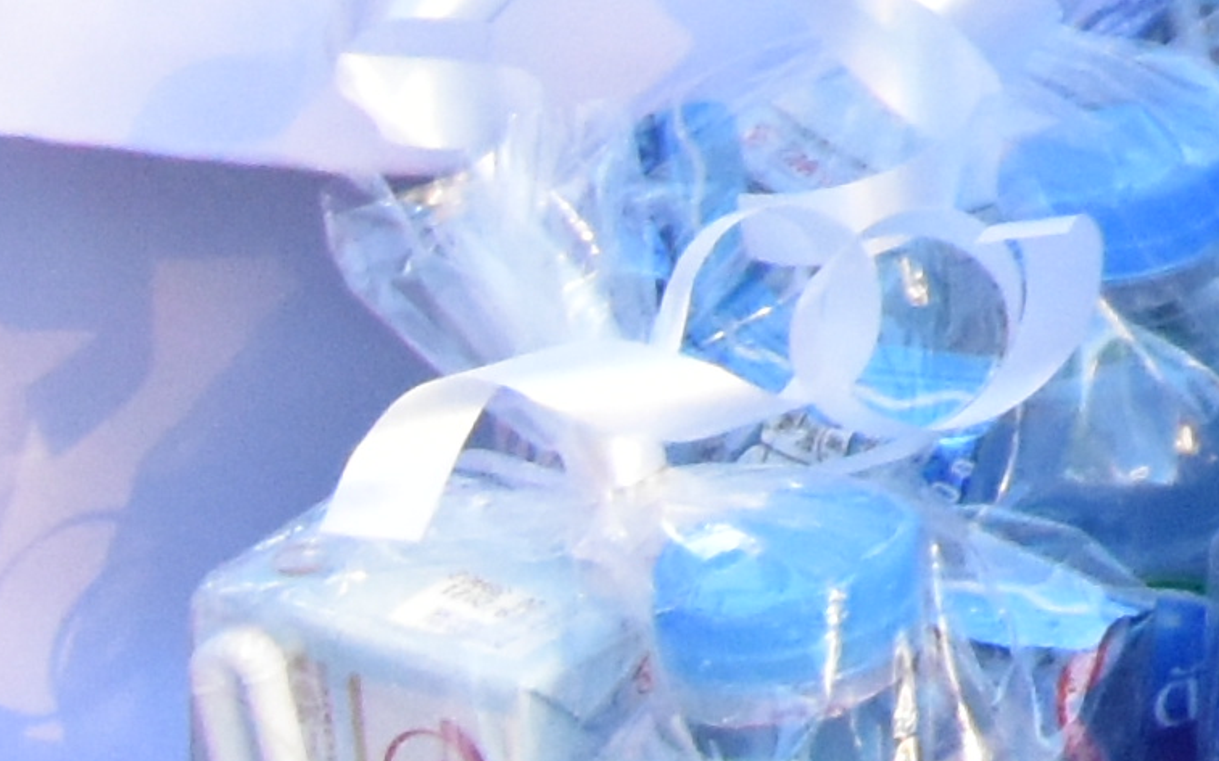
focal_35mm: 218
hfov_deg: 7.7
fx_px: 7242
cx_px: 4256
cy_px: -2265
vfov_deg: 5.3
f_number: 9
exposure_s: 1/320
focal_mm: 18
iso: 2500
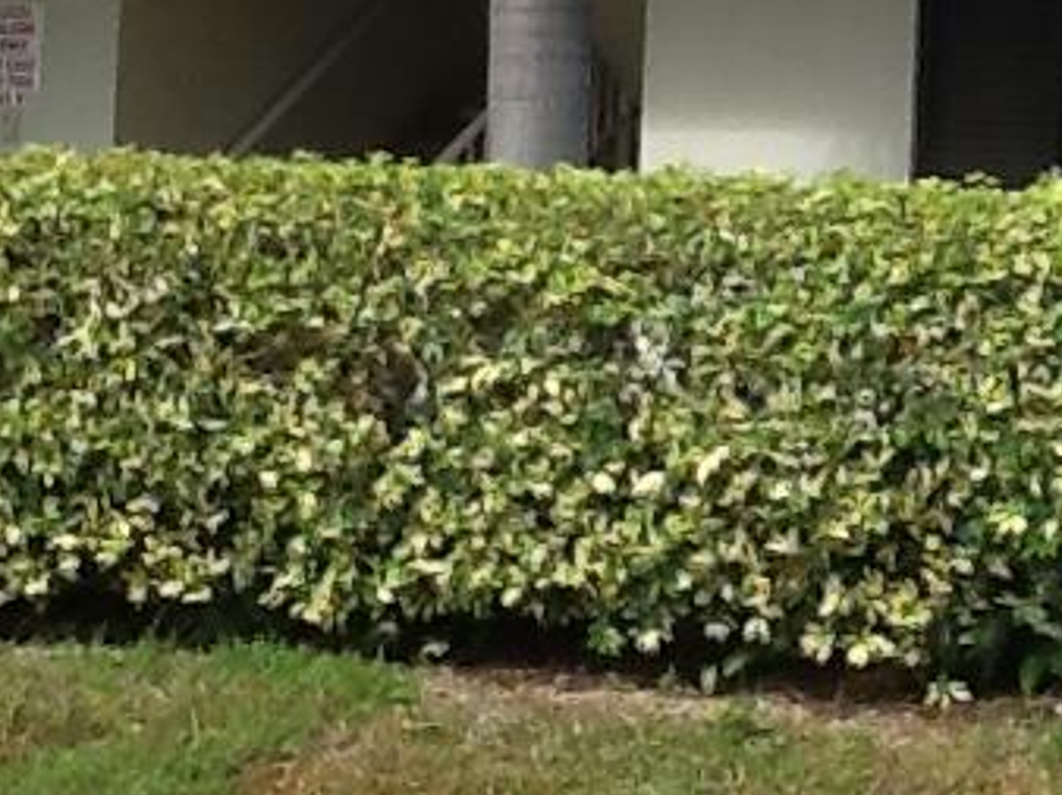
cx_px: 955
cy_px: 66
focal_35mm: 125
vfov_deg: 11.8
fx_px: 3832
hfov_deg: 15.6
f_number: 2.4
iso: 40
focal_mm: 2.03
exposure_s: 1/637
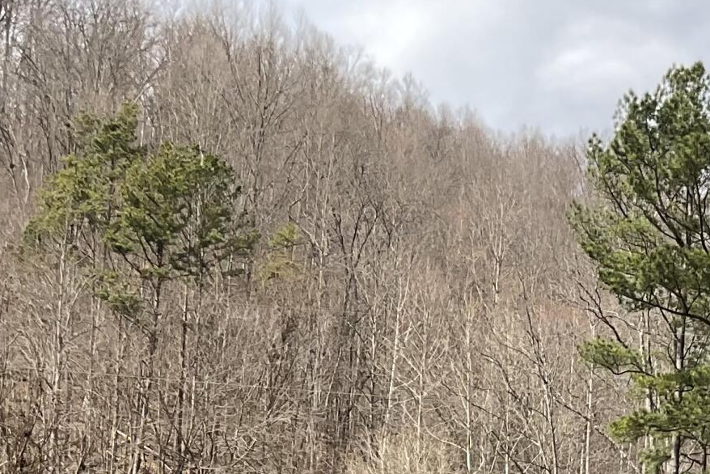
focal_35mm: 103
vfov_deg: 12.2
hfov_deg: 19.6
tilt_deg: +1.4
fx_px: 2032
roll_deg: -2.1
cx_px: 599
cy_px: 855
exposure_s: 1/683
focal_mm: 3
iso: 16
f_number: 1.8
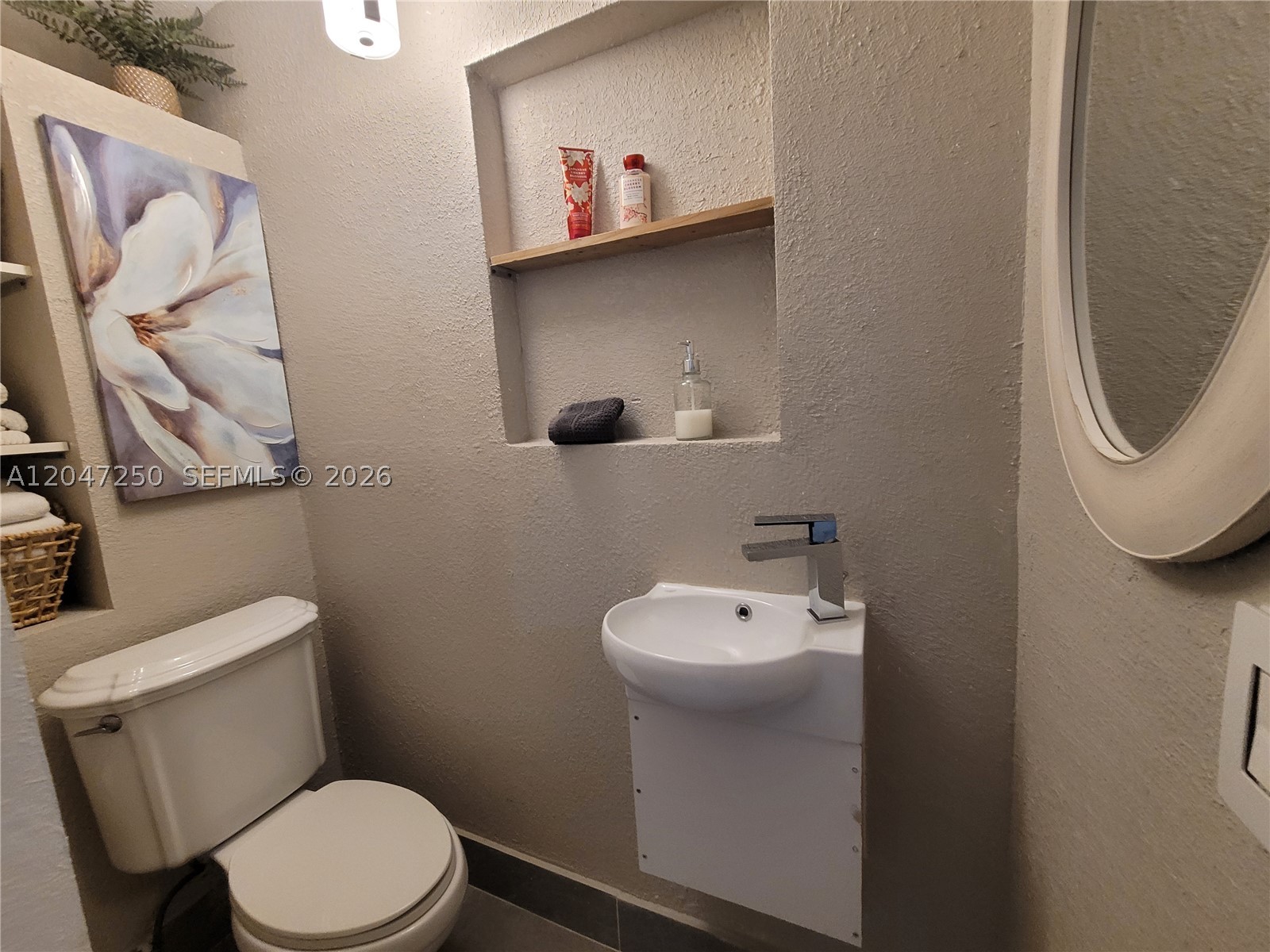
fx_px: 477
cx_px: 635
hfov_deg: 106.2
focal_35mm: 13
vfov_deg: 89.9
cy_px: 476
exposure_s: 1/60
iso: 400
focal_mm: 2.2
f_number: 2.2
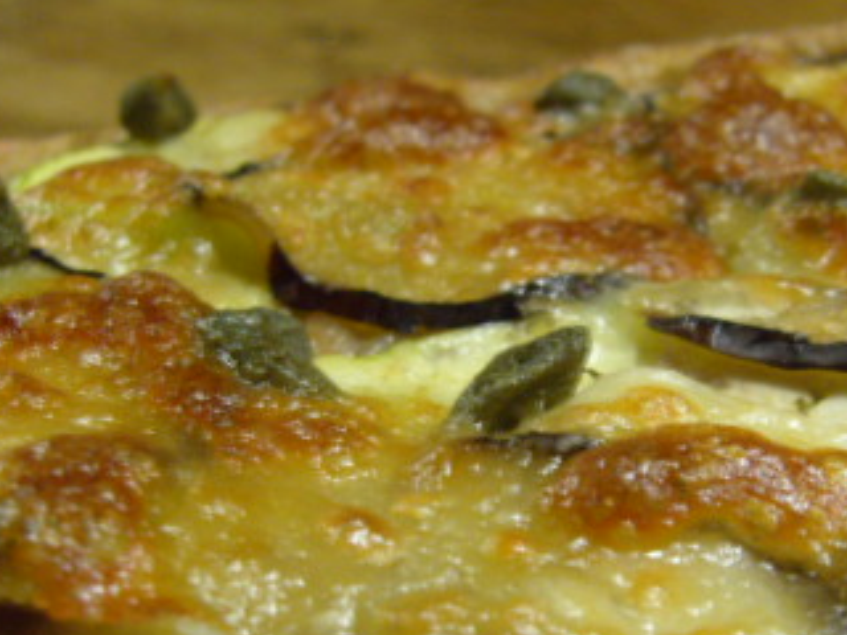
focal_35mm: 70
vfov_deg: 20.9
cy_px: 460
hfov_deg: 27.7
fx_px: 1713
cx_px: 511
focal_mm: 7.4
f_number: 2.8
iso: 200
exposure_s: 1/8
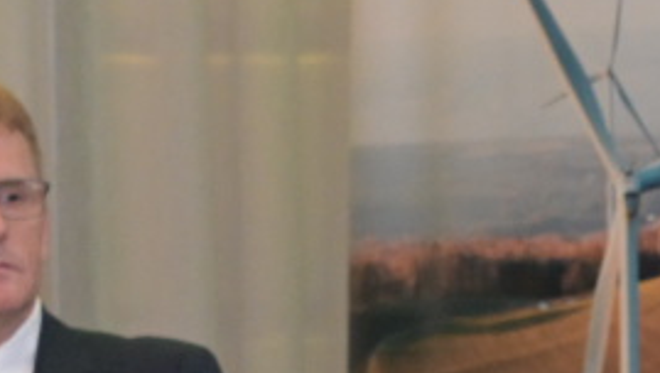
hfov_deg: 4.7
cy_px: 780
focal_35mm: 441
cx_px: 1735
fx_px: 7726
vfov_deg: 2.7
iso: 2800
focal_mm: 70
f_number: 5
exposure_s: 1/80
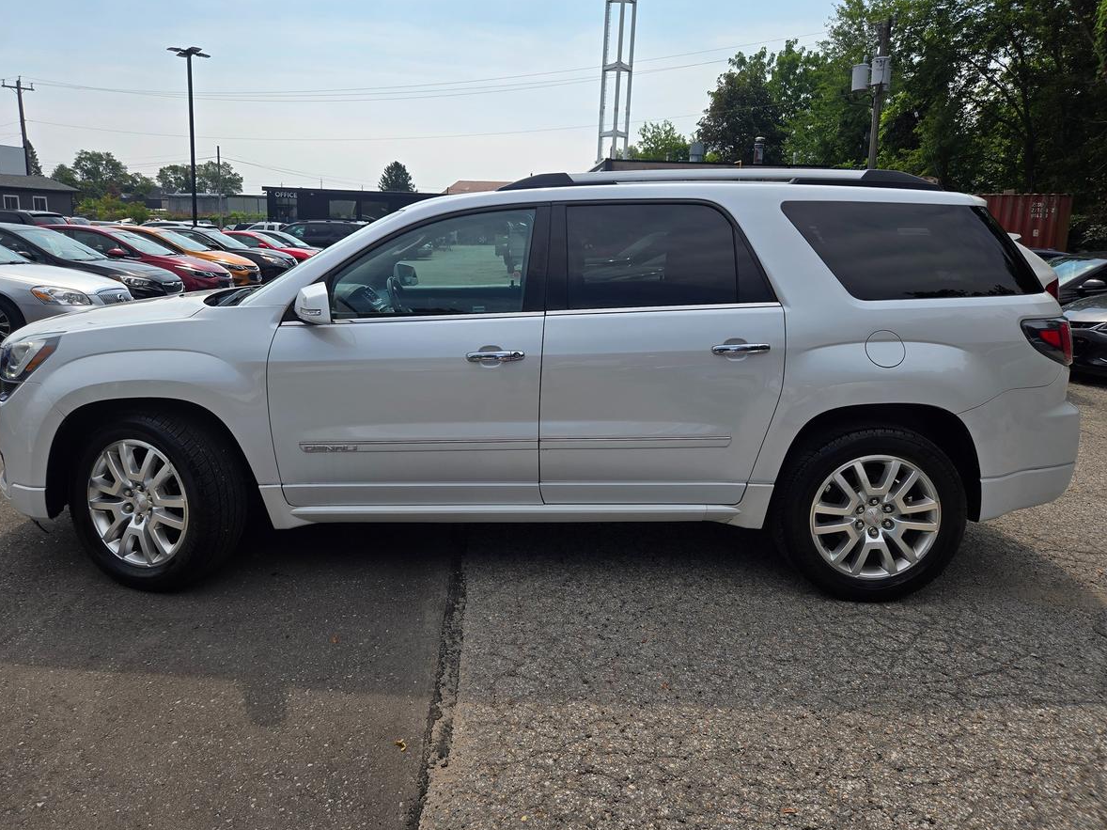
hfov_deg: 69.3
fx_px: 799
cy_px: 387
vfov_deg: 54.8
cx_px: 522
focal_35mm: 25
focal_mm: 5.4
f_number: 1.8
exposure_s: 1/2204
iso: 25
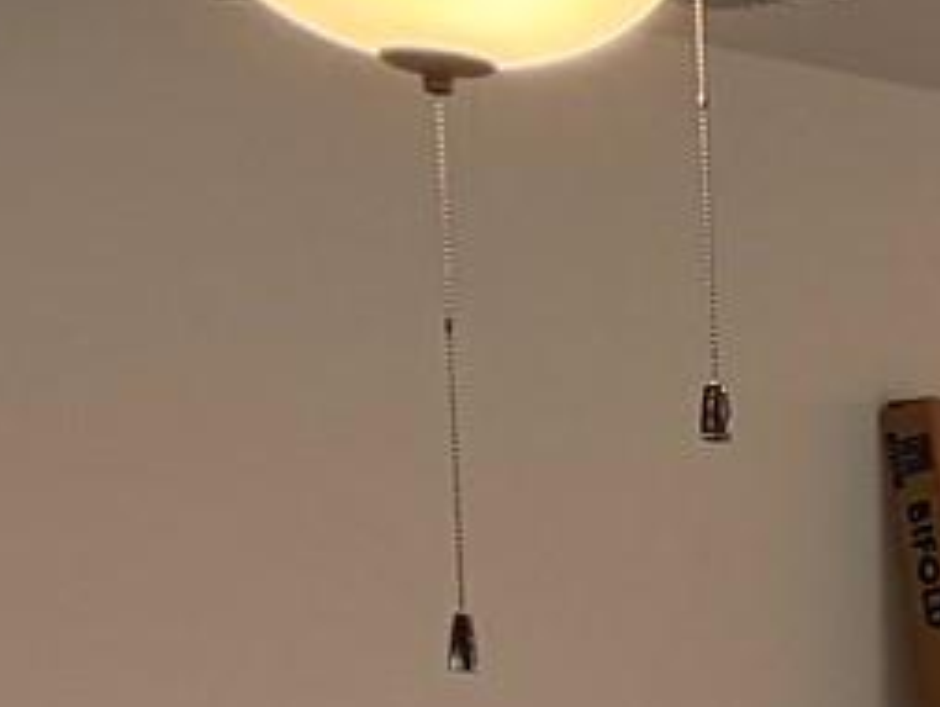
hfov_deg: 10.0
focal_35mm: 151
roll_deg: -0.2
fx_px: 4104
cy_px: 1262
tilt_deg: -6.5
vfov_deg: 9.4
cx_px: 2783
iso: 250
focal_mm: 6.76
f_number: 1.78
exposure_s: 1/120
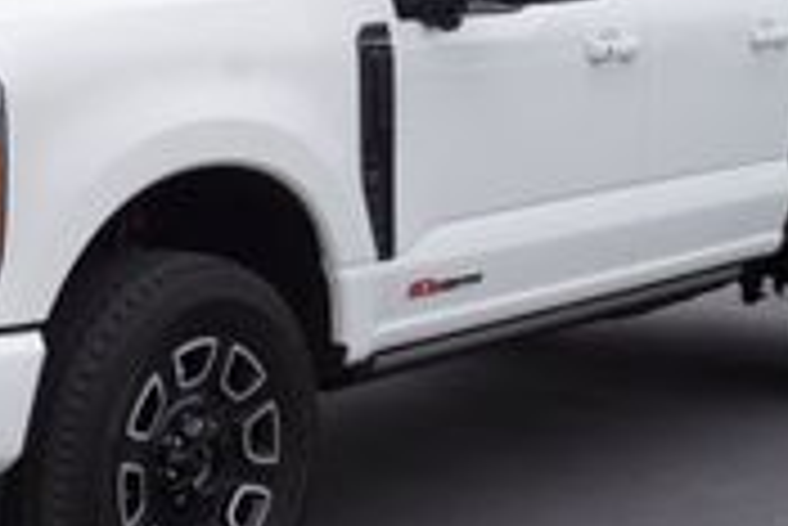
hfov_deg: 21.0
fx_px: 2103
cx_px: 162
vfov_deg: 14.3
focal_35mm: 96
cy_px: 236
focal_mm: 28
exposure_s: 1/125
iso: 100
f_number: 10
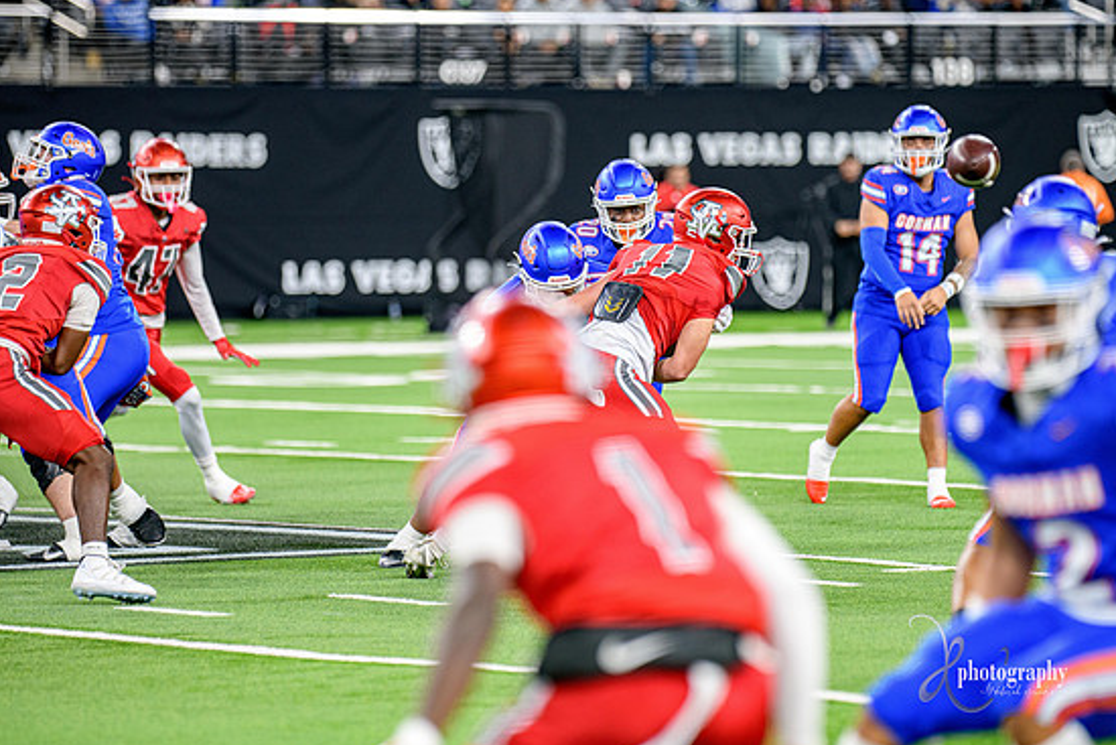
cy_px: 370
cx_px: 538
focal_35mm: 232
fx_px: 7193
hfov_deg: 8.9
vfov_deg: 5.9
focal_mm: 220
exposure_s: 1/400
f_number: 2.8
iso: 1250
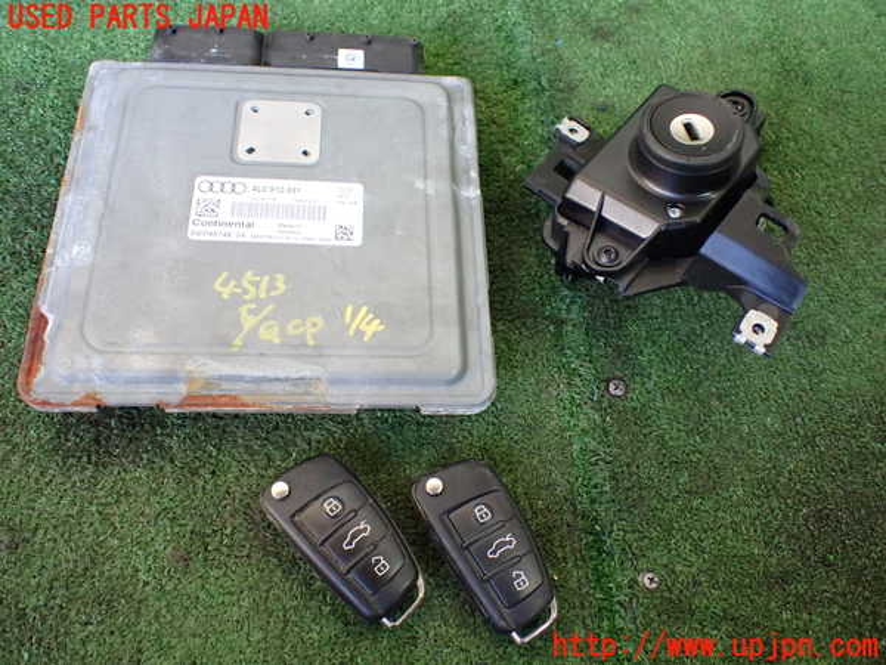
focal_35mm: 30
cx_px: 443
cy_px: 332
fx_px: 768
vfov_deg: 46.8
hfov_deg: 60.0
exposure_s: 1/100
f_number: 2.3
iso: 800
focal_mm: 5.4
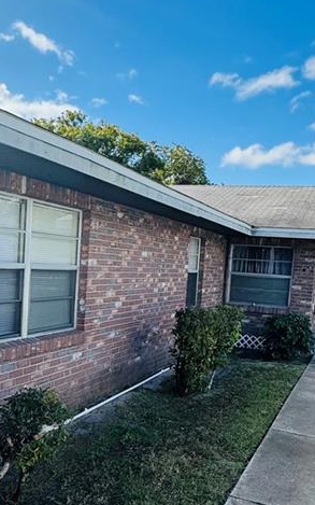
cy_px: 305
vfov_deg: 51.2
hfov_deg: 33.6
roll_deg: -4.1
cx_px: 147
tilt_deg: -6.3
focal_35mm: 38
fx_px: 522
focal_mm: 2.22
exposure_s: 1/1536
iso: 40
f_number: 2.2
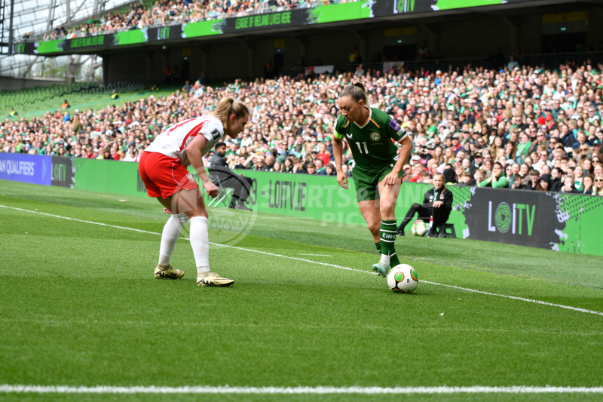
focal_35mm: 105
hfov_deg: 19.5
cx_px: 302
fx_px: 1758
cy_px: 201
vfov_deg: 13.0
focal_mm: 70
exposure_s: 1/1250
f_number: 2.8
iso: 200
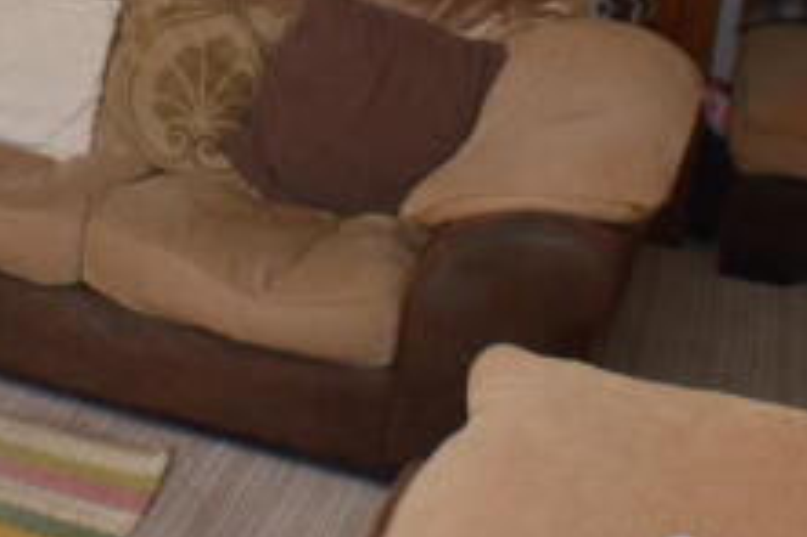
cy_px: -121
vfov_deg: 14.8
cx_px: 18
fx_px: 1994
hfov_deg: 22.1
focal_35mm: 89
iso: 200
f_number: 8
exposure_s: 1/8
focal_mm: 20
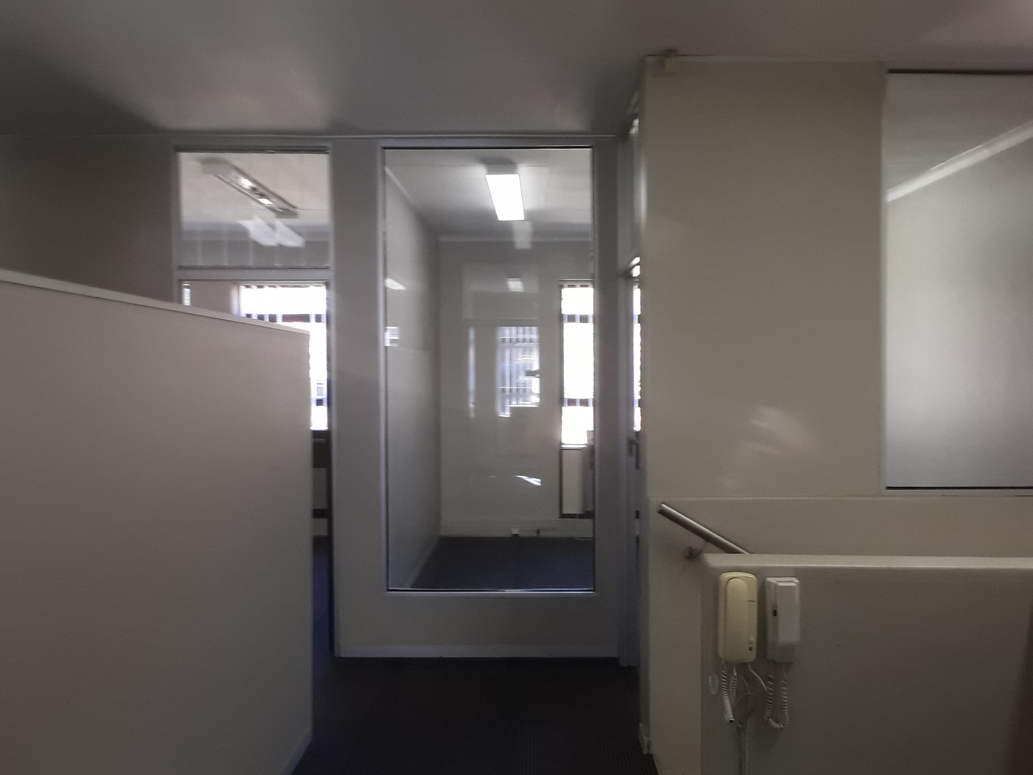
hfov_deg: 60.0
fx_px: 895
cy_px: 388
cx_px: 516
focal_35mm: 30
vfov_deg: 46.8
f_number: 1.9
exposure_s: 1/50
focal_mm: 2.2
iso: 100
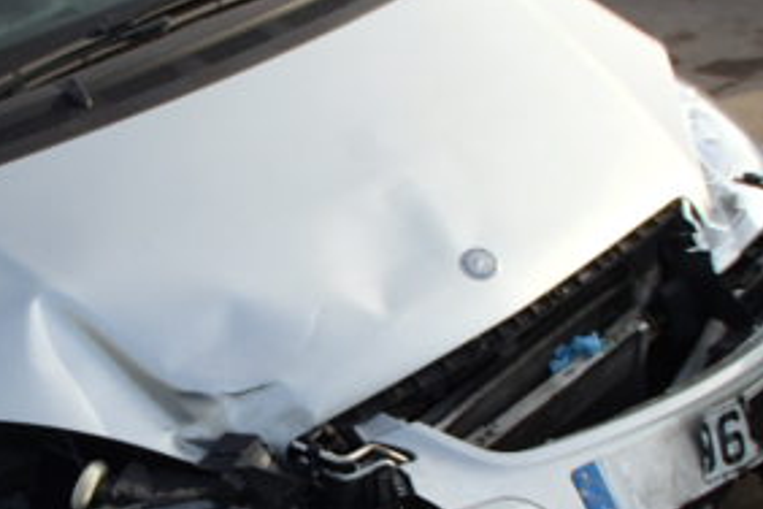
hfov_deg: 30.1
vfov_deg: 20.5
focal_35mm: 66
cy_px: 336
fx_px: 1399
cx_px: 203
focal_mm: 5
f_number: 3.9
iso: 100
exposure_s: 1/250
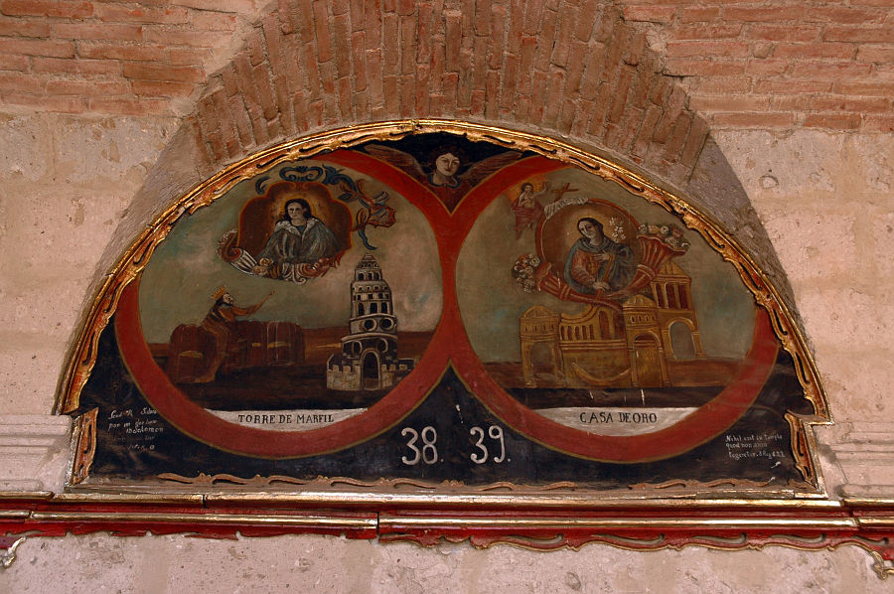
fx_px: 930
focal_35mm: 38
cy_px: 297
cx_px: 447
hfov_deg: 51.3
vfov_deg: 35.4
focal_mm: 25
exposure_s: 1/100
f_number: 5
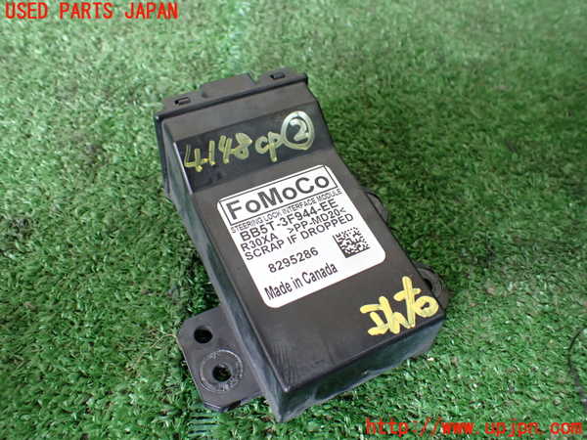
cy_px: 220
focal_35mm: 30
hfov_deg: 60.0
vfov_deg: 46.8
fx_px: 509
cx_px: 294
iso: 500
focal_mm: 5.4
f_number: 2.3
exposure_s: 1/125
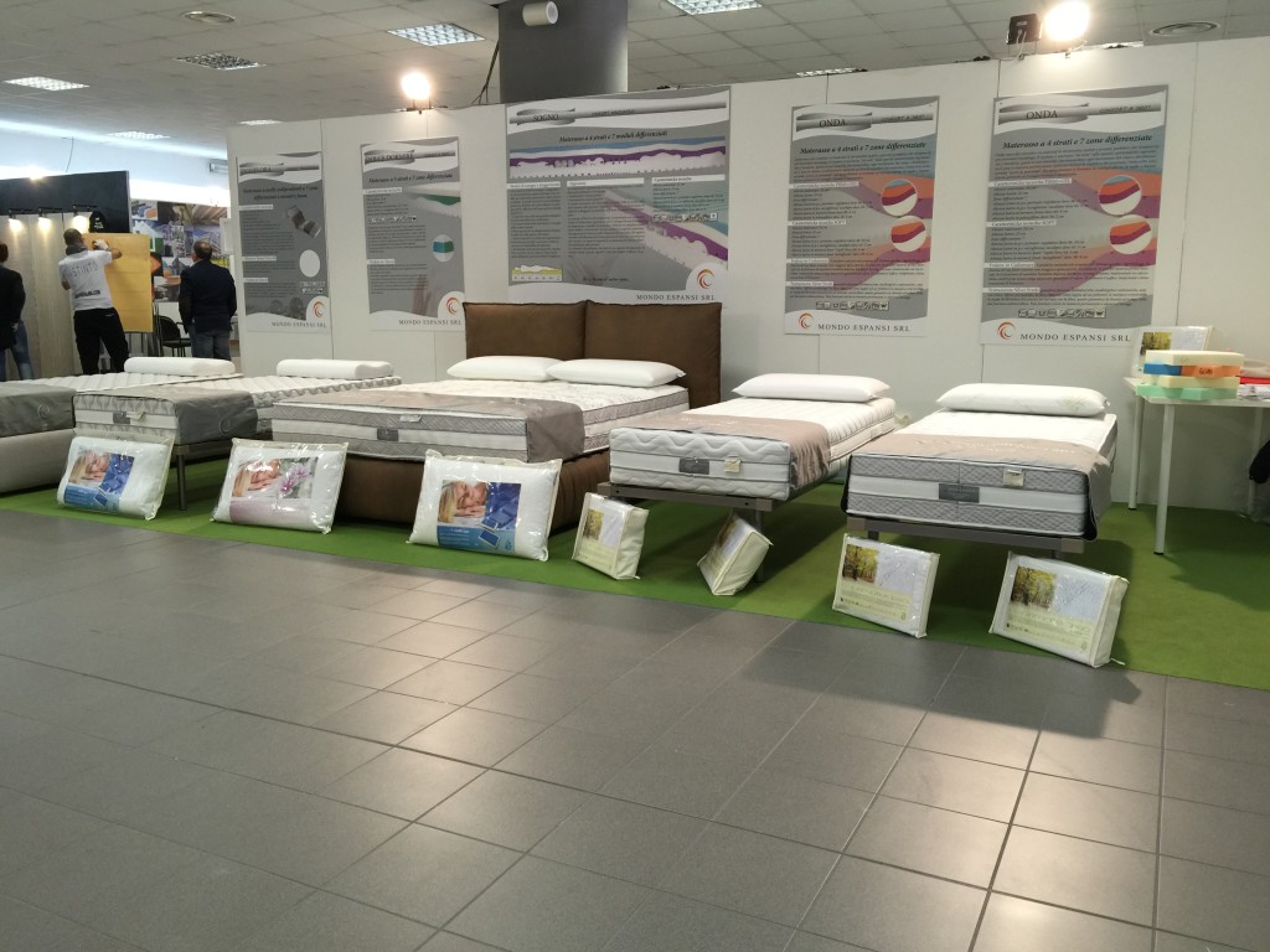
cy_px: 476
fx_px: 1064
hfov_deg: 61.7
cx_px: 635
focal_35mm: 29
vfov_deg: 48.2
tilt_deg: -9.3
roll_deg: -0.6
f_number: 2.2
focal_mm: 4.15
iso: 50
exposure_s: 1/33
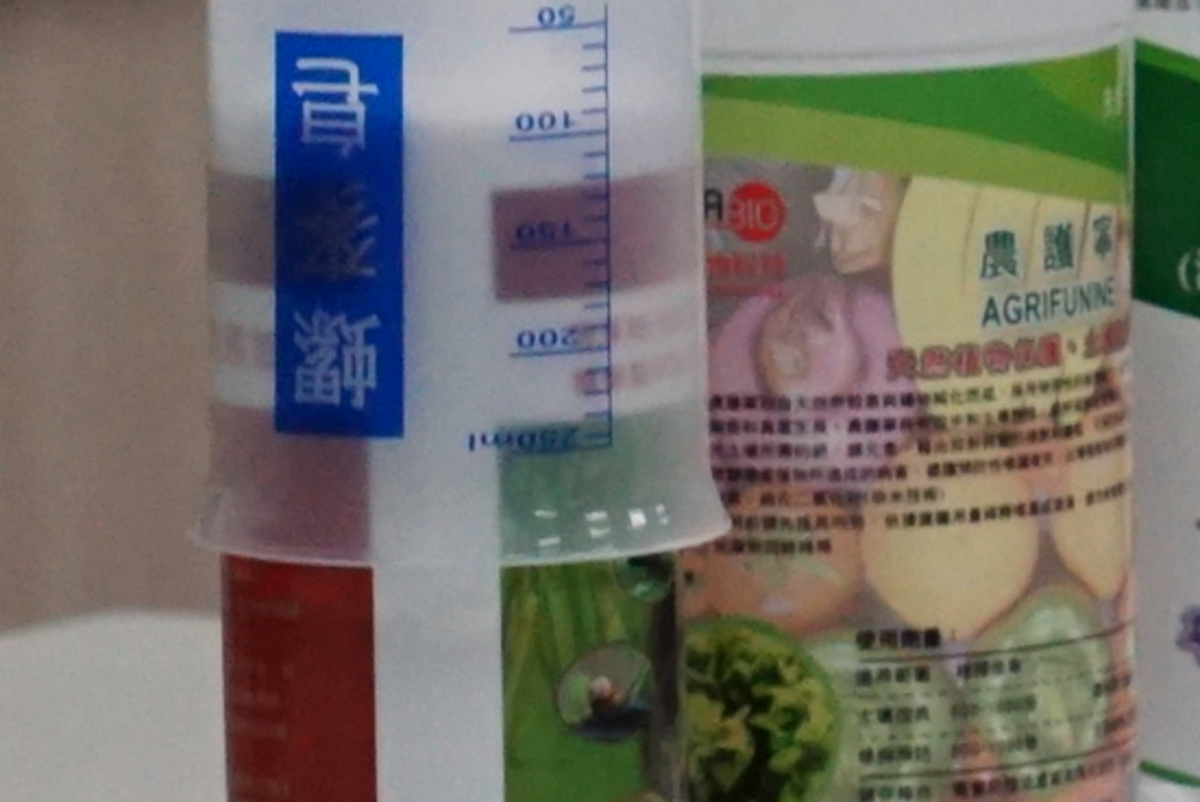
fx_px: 19243
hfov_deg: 3.6
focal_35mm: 577
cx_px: 1583
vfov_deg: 2.4
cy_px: -654
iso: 1250
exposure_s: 1/200
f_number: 4
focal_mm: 50
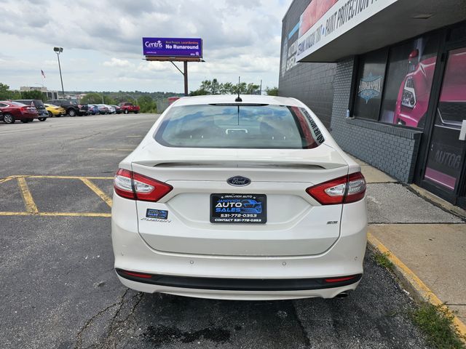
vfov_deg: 58.9
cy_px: 174
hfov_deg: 73.9
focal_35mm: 23
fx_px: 310
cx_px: 233
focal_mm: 6.3
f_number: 1.7
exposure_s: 1/832
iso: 10
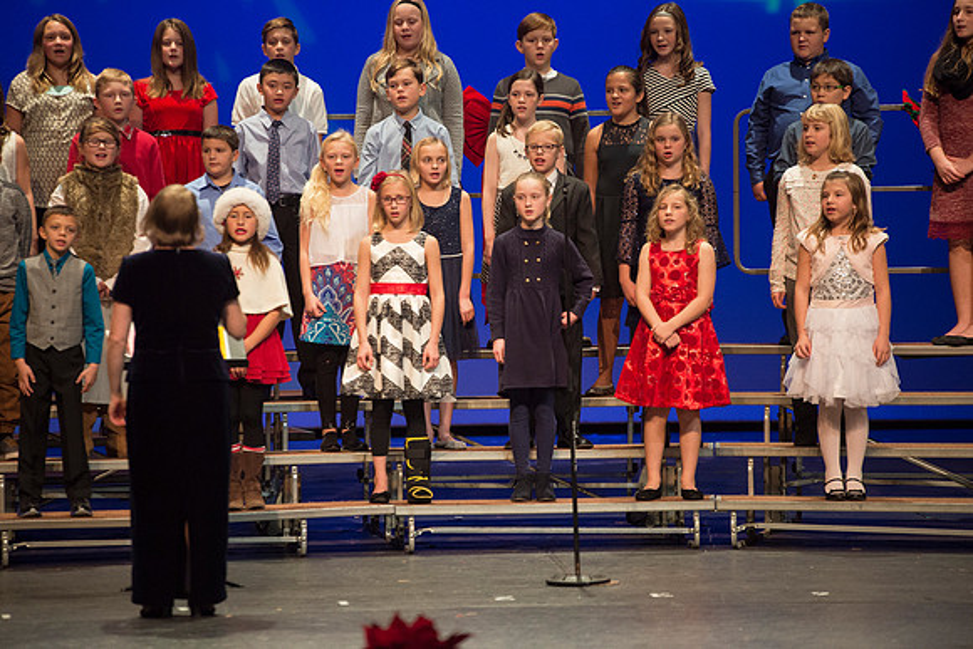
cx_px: 486
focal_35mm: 200
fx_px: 5407
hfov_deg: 10.3
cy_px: 324
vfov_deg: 6.9
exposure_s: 1/320
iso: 2500
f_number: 2.8
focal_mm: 200
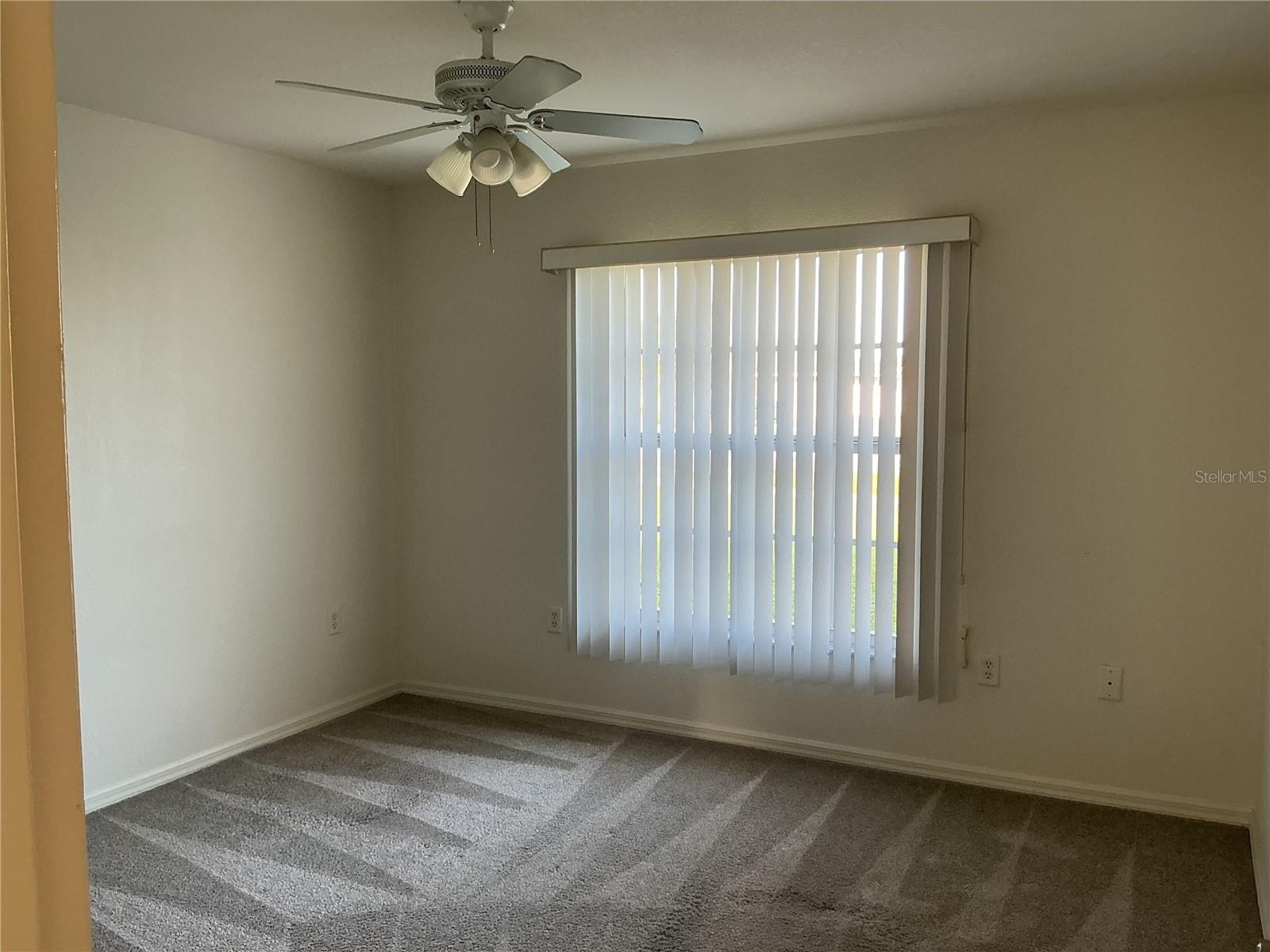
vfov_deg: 48.2
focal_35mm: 29
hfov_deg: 61.7
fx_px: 1064
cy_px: 476
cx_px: 635
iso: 50
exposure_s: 1/60
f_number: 1.8
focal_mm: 3
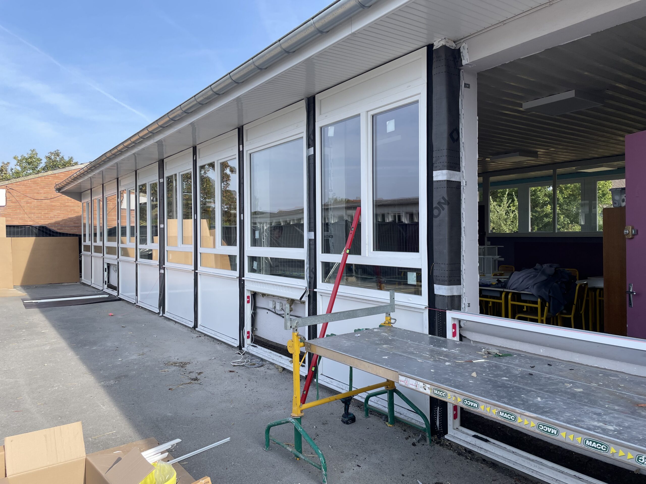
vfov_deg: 53.1
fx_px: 485
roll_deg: +0.0
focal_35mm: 26
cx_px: 323
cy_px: 242
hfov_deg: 67.3
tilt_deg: +0.0
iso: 32
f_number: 1.6
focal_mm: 4.2
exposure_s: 1/1366
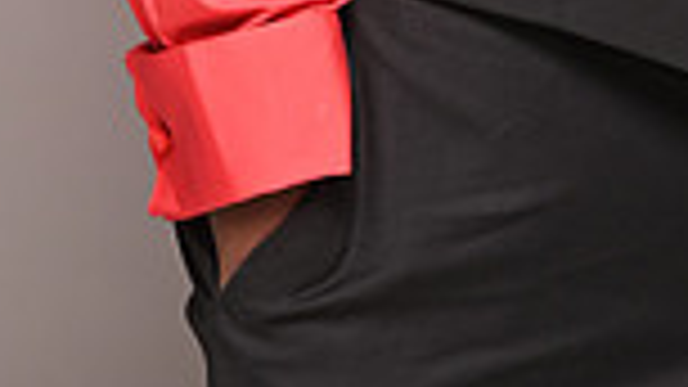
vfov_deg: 2.7
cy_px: -680
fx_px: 8098
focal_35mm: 444
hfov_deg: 4.9
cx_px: 688
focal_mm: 112
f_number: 4
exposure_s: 1/200
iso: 250
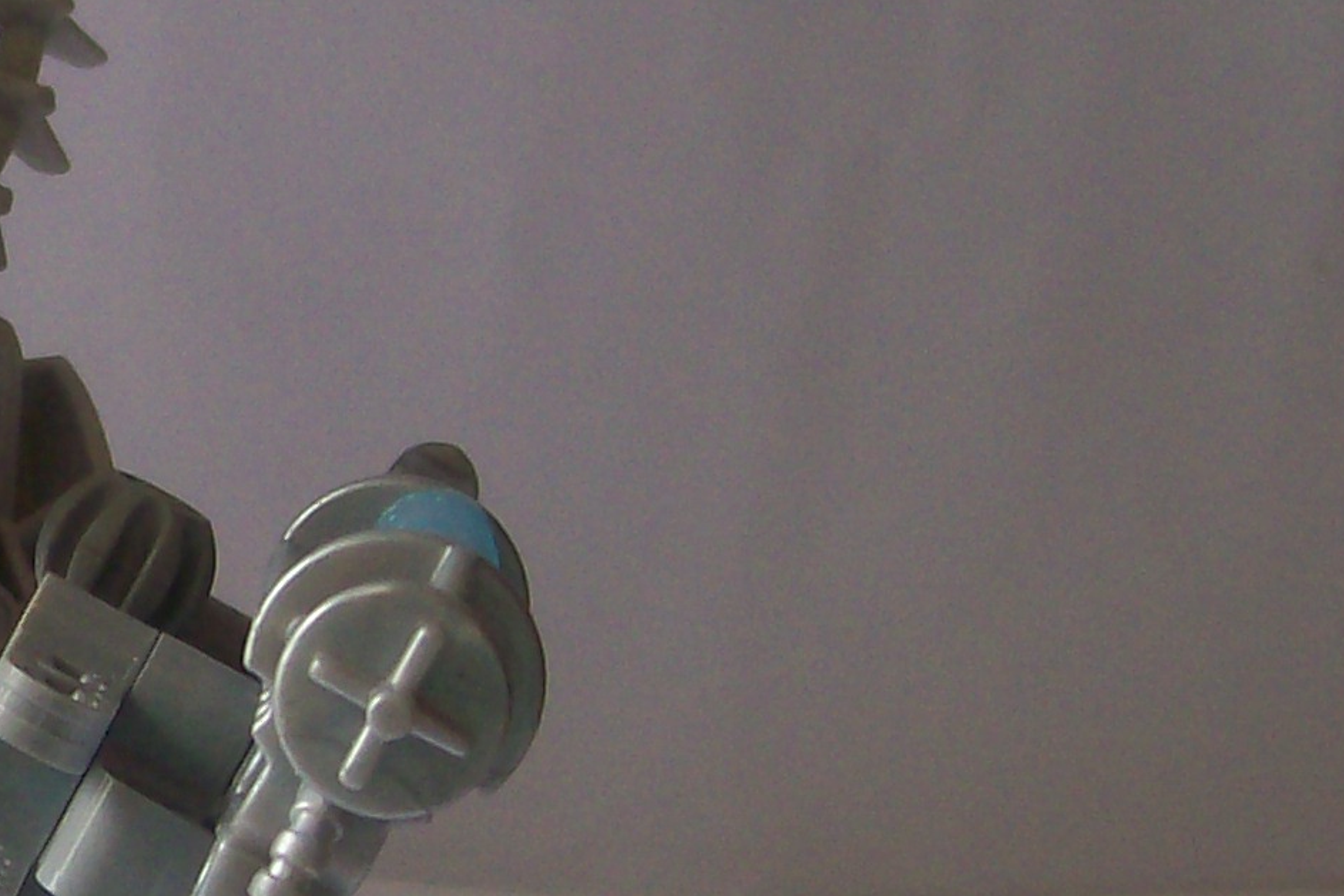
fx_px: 4555
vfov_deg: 11.2
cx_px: -462
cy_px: 601
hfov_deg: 15.8
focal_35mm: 122
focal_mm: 6
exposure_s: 1/99.6
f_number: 2.7
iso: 80
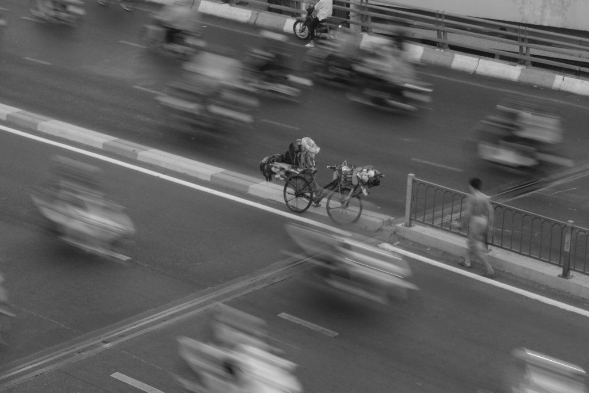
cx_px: 294
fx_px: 818
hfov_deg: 39.6
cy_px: 196
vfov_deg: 27.0
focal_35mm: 50
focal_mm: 33
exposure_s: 1/10
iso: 125
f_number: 16
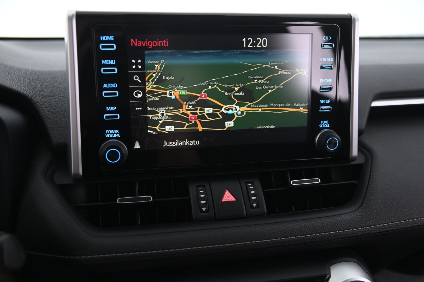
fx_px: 447
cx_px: 212
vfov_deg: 35.0
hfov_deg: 50.7
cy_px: 141
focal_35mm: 38
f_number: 4
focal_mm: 38
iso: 2000
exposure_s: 1/25
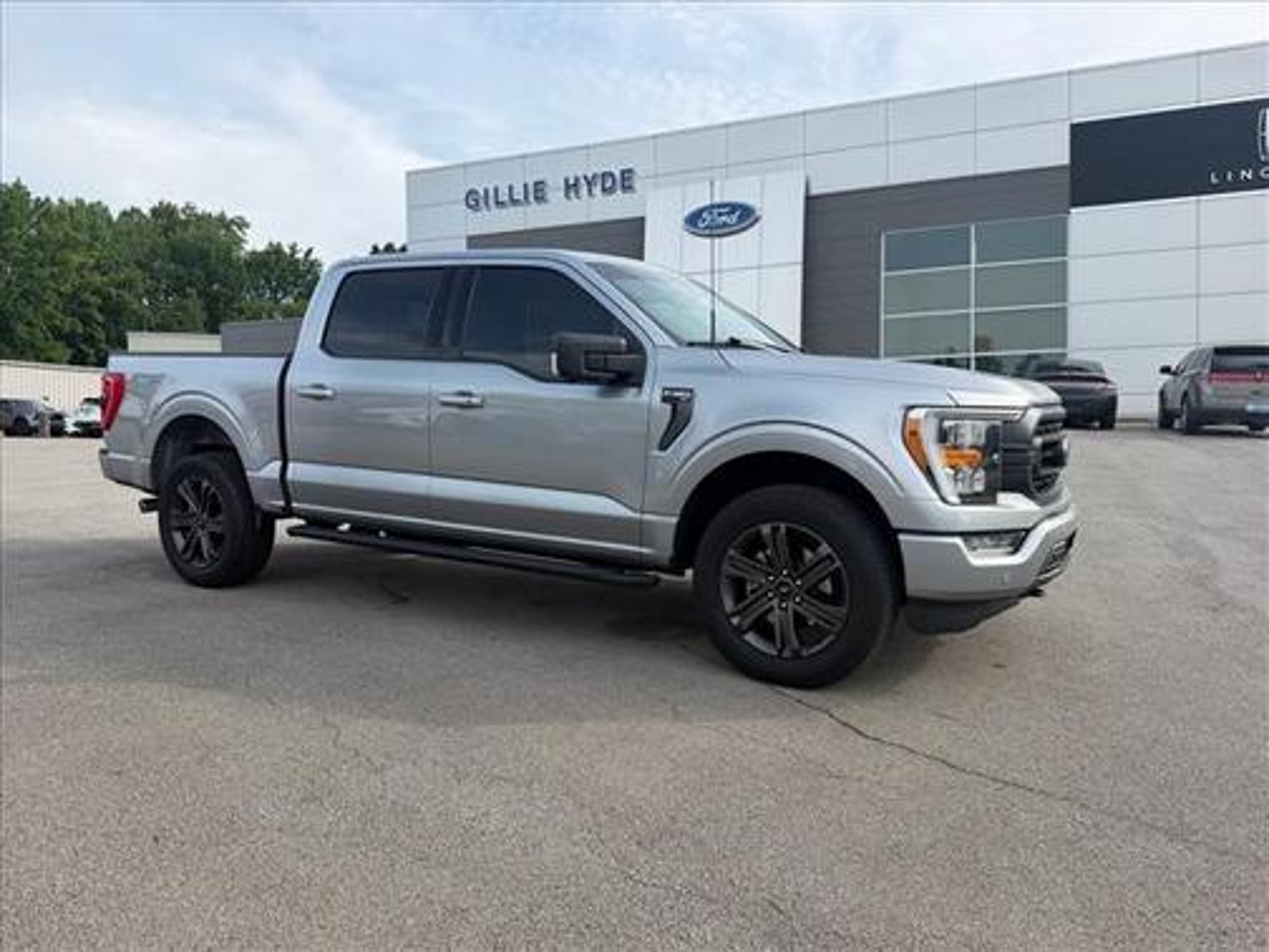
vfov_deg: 56.8
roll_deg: +0.2
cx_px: 634
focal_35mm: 24
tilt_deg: -0.5
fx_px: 880
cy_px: 476
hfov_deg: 71.6
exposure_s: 1/2445
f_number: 1.78
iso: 80
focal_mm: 6.76
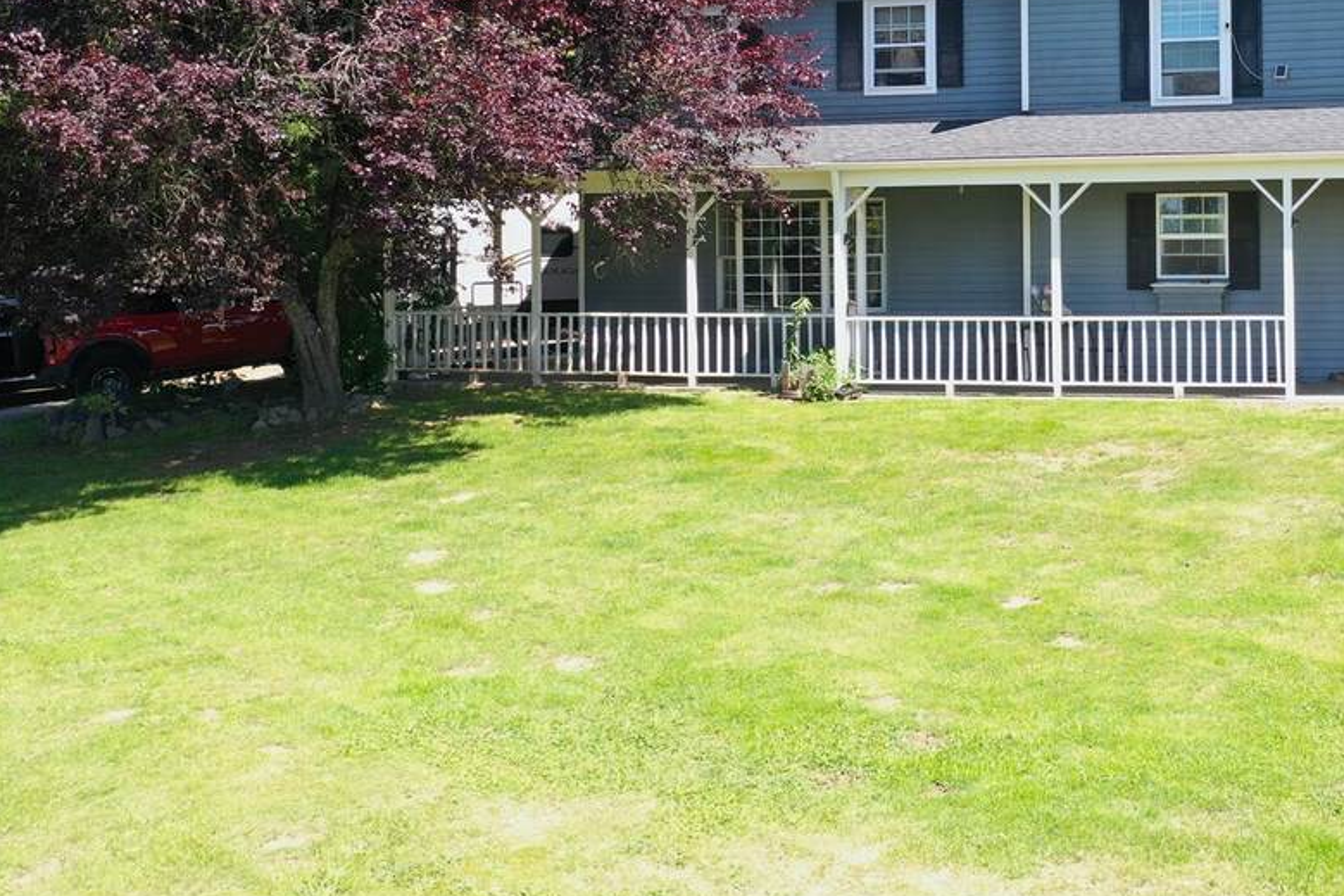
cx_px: 1071
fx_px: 1717
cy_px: 218
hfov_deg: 41.0
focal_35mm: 46
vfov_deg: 28.8
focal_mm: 10.26
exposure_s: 1/160
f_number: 4.5
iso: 100
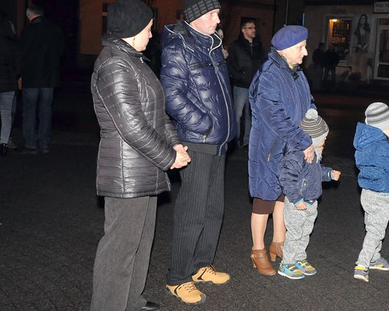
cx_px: 276
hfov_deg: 33.3
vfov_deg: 27.3
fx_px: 642
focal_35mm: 56
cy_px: 142
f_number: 8
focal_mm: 25
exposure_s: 1/60
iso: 2500
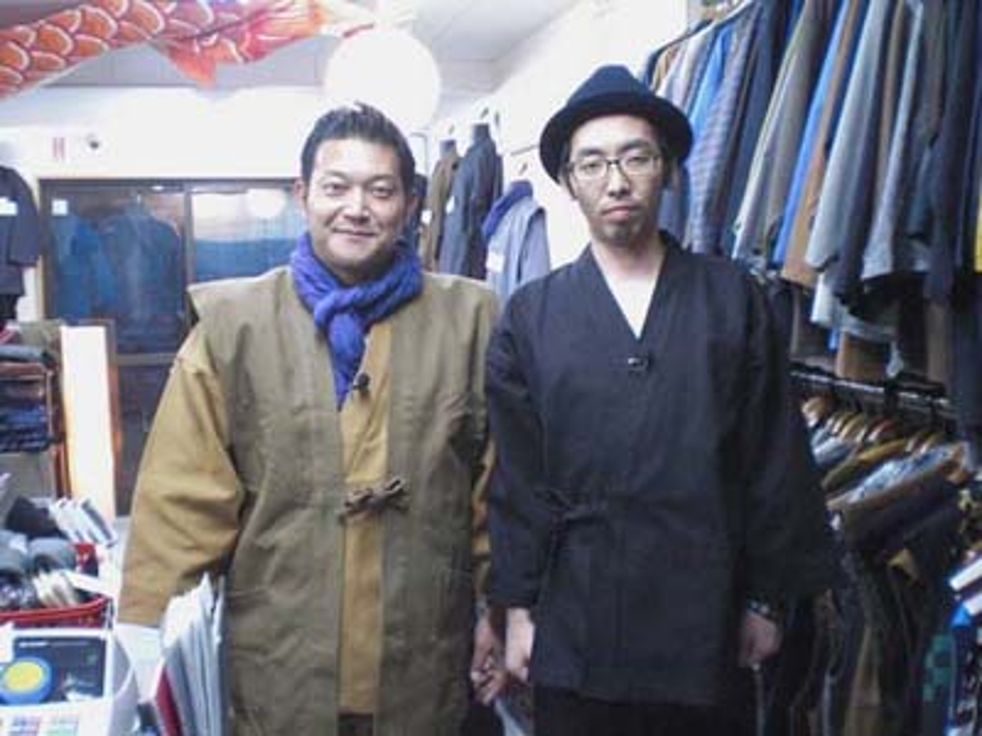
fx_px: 1078
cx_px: 491
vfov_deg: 37.7
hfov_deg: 49.0
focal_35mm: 38
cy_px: 368
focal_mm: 6.3
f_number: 3.1
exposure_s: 1/40
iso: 800
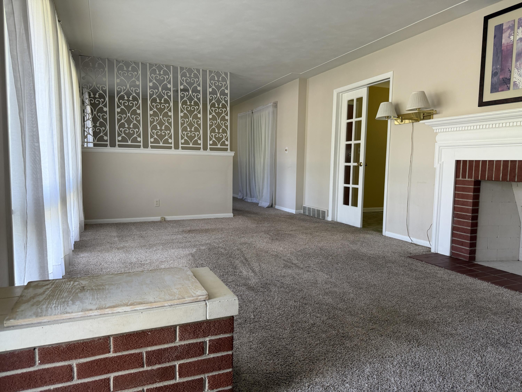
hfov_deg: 71.6
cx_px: 261
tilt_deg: -5.2
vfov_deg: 56.8
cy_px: 196
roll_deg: -0.8
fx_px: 362
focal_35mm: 24
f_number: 1.78
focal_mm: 6.76
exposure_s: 1/72
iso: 200
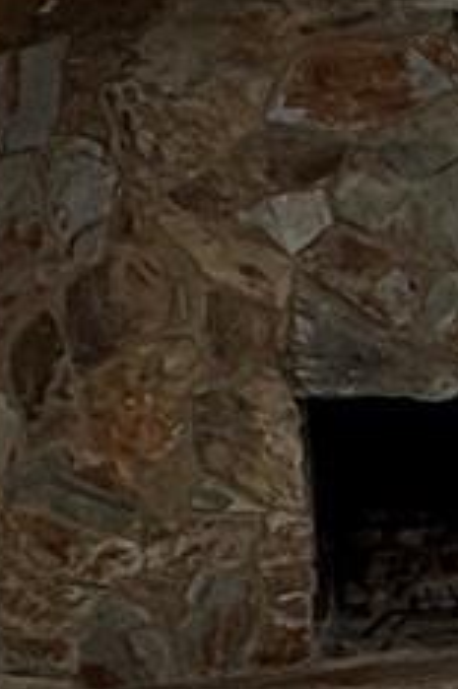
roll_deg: -0.2
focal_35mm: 100
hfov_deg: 9.7
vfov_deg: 20.2
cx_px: 1469
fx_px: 1911
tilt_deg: -6.2
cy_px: 556
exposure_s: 1/120
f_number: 2.2
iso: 100
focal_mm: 2.22
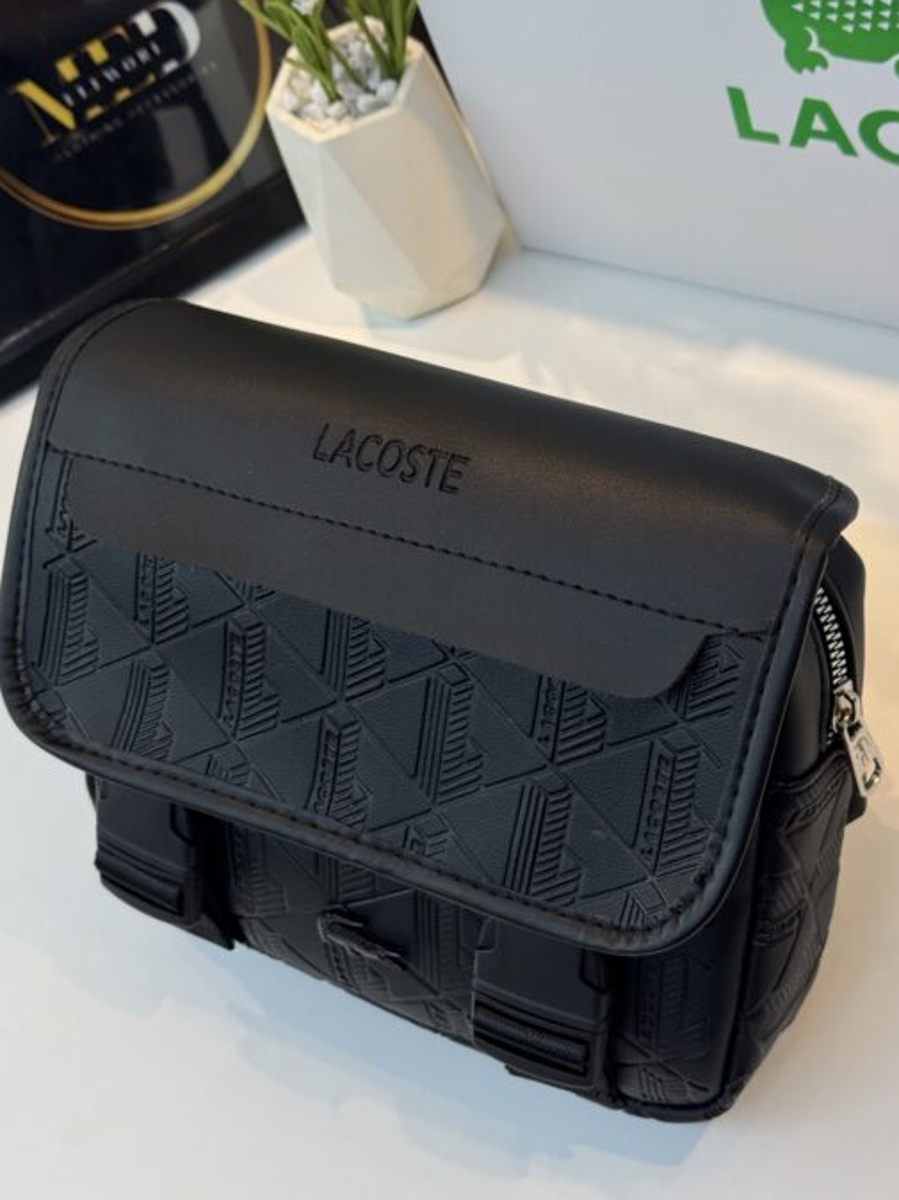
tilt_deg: -50.7
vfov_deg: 33.7
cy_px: 502
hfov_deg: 25.6
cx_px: 482
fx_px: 1975
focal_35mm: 57
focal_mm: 6.76
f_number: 1.78
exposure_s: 1/390
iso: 64
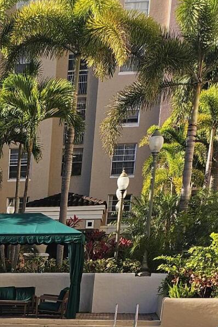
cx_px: -107
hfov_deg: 15.1
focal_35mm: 84
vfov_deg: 20.3
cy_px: 509
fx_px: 763
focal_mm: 5
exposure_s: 1/1623
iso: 50
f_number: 1.8
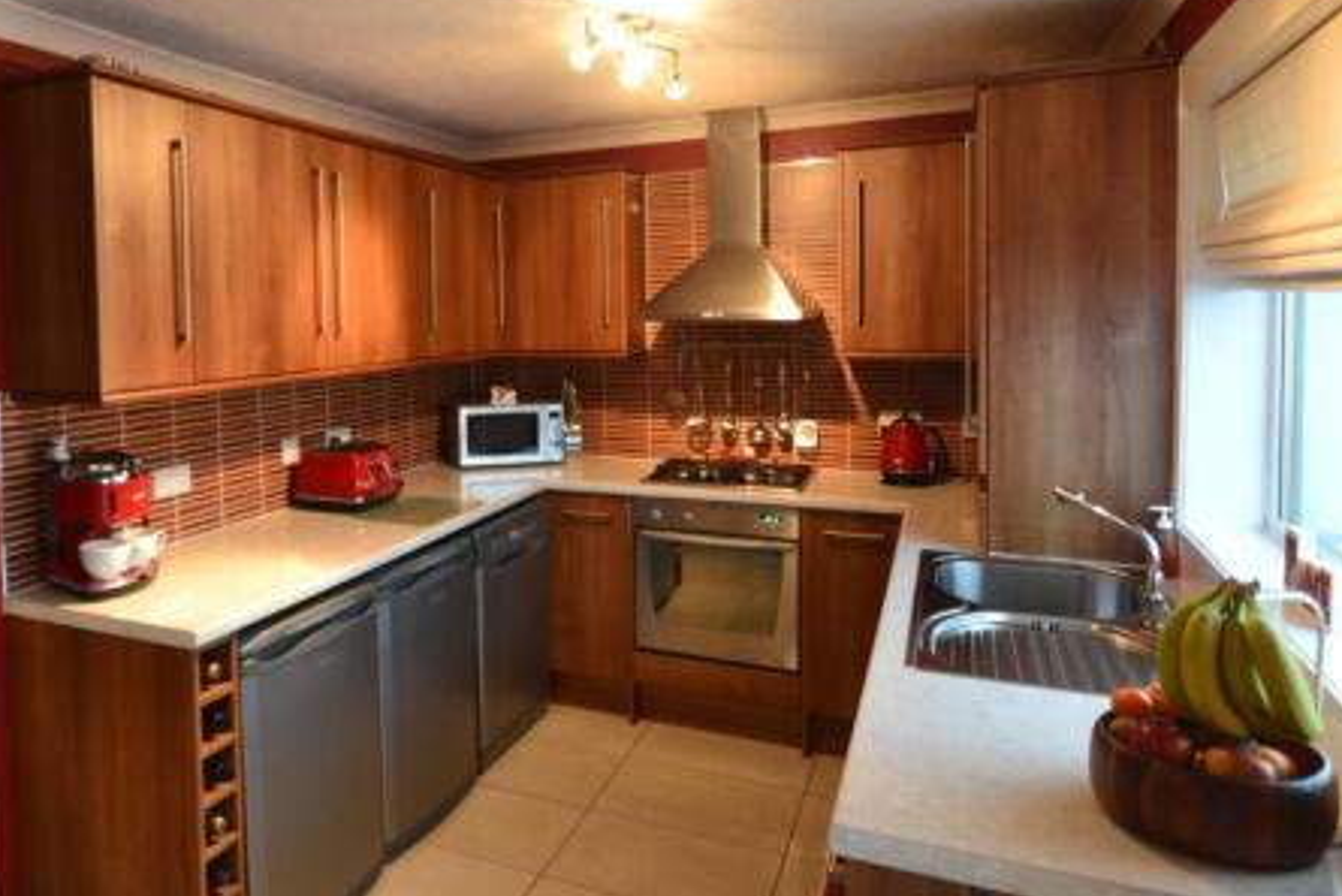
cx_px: 439
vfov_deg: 50.4
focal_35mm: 25
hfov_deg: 68.6
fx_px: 946
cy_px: 373
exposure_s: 1/30
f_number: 3.5
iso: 800
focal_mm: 11.5
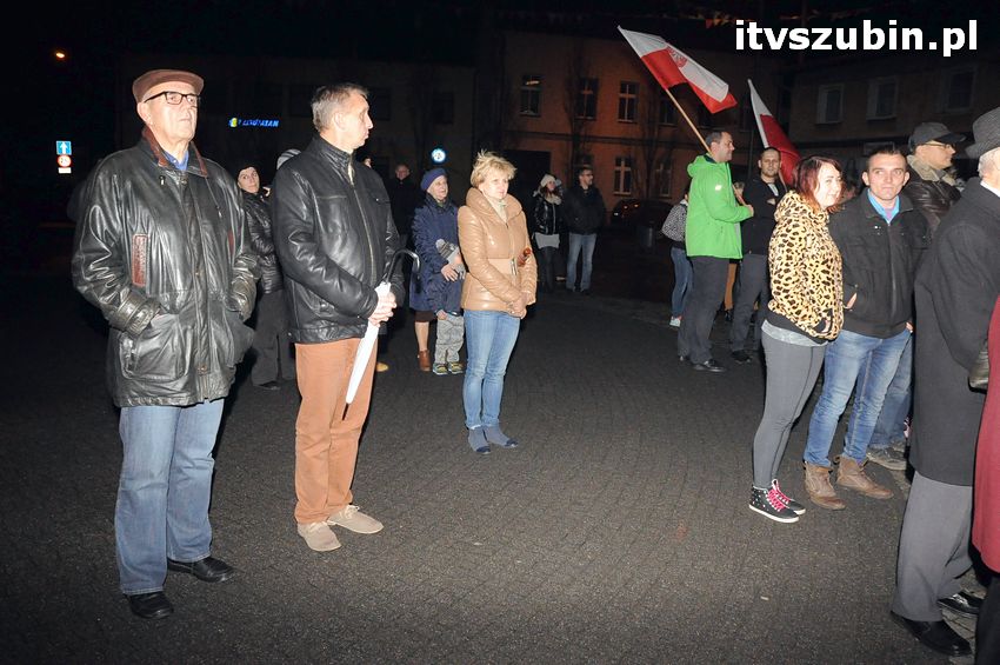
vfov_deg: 47.8
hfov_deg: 67.4
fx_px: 749
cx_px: 500
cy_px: 332
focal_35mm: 27
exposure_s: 1/60
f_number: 8
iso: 2500
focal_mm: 18
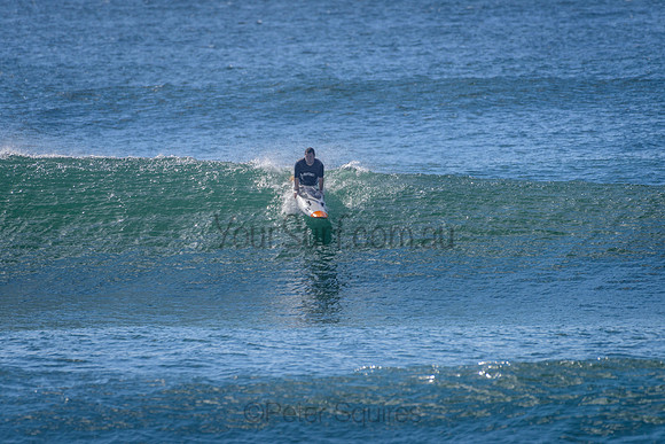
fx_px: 11315
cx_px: 295
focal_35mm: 612
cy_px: 231
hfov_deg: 3.4
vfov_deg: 2.2
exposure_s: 1/2000
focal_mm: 500
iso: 200
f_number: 5.6
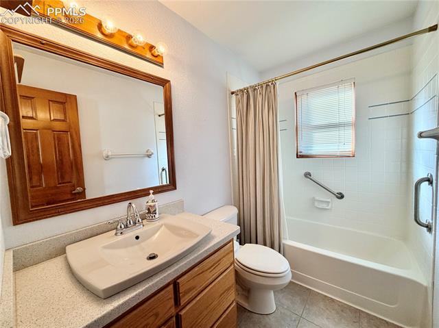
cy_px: 164
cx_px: 220
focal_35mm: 14
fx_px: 177
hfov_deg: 102.1
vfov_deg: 85.6
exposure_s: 1/120
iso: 160
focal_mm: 2.22
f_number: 2.2
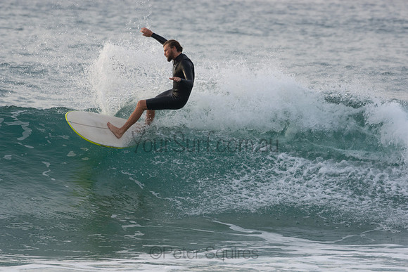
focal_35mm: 540
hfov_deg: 3.8
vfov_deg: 2.5
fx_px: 6121
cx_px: 204
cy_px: 136
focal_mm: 360
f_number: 5.6
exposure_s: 1/1600
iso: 720
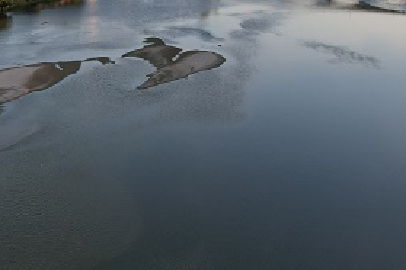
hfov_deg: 28.6
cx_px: -54
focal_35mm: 63
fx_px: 710
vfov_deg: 21.3
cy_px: 52
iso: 100
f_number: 2.8
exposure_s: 1/400
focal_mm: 8.38
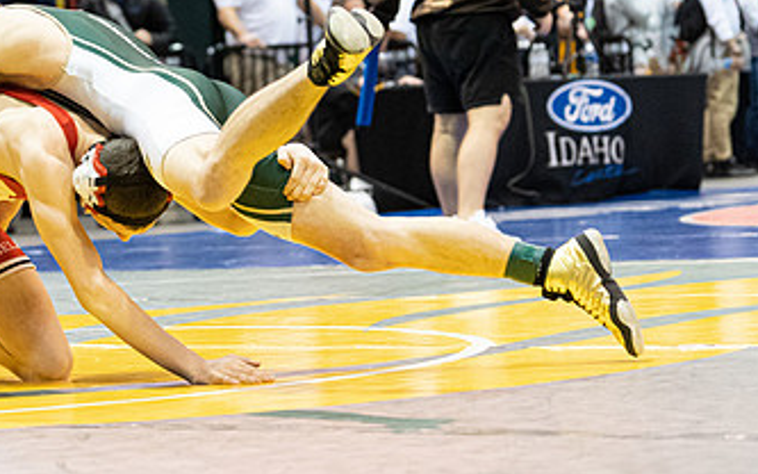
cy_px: 97
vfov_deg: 7.2
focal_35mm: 181
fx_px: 3738
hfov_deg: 11.5
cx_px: 137
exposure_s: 1/500
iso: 8000
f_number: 4
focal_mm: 102
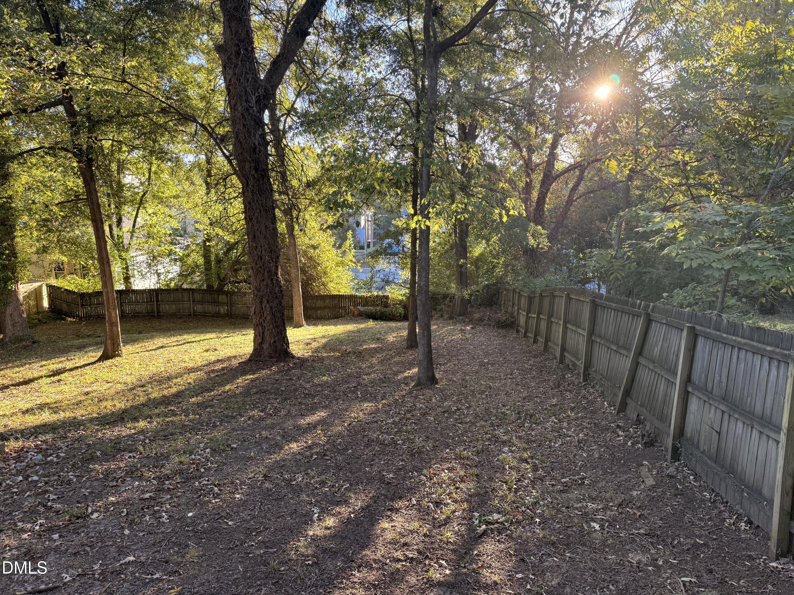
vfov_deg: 56.8
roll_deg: -0.7
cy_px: 298
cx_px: 397
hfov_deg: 71.6
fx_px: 550
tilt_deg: -10.5
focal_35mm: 24
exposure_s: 1/228
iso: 125
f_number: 1.78
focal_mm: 6.76
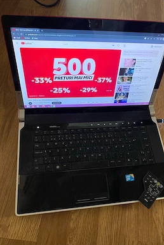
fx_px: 191
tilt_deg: -62.2
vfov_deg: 65.4
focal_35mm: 28
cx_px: 90
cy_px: 126
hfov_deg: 46.4
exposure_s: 1/41
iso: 500
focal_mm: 4.25
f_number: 1.8
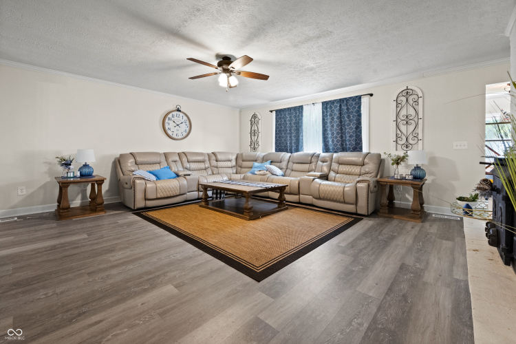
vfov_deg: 77.3
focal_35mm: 15
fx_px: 215
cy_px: 172
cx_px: 258
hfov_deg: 100.4
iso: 10000
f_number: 9
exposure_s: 1/15
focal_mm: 15
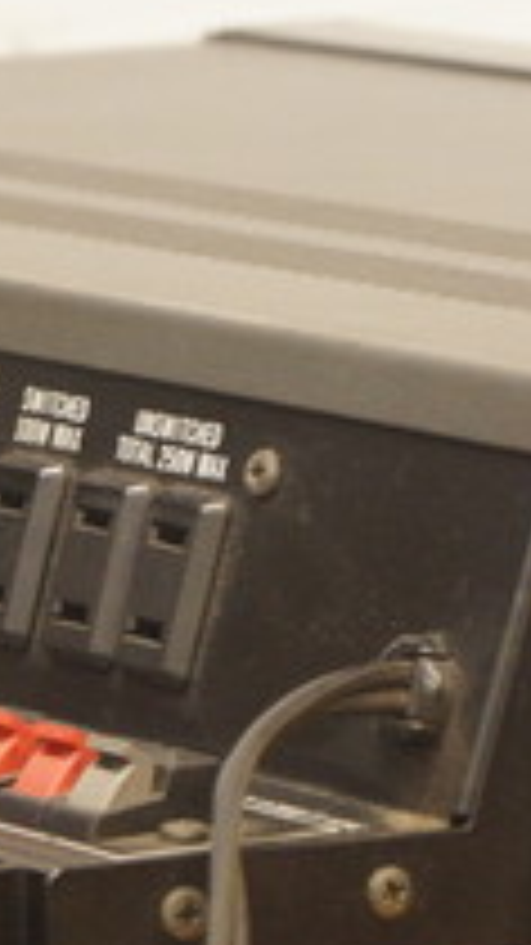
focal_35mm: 369
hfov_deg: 3.3
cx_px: 369
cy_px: 666
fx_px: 9250
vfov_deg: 5.8
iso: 800
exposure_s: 1/30
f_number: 5.6
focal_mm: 55
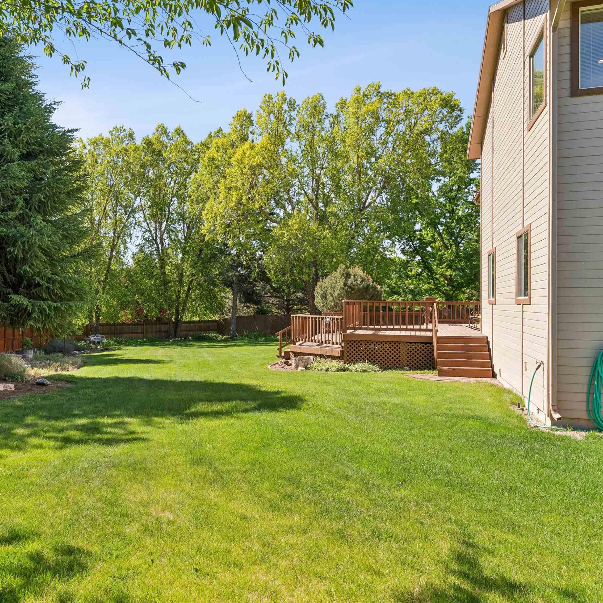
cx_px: 206
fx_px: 555
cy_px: 303
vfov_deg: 57.1
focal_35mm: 28
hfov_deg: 56.0
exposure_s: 1/125
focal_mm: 19.8
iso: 400
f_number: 13
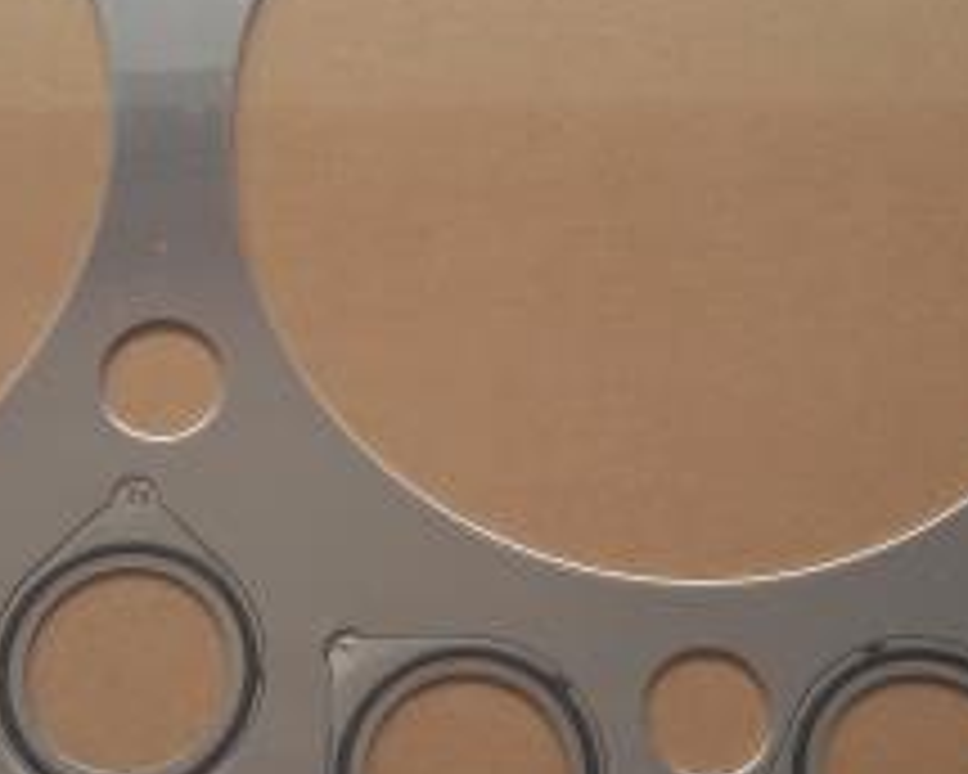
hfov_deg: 25.1
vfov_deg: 20.1
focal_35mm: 76
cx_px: 446
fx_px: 2177
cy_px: 304
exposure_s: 1/50
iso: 40
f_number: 2.4
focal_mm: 2.93
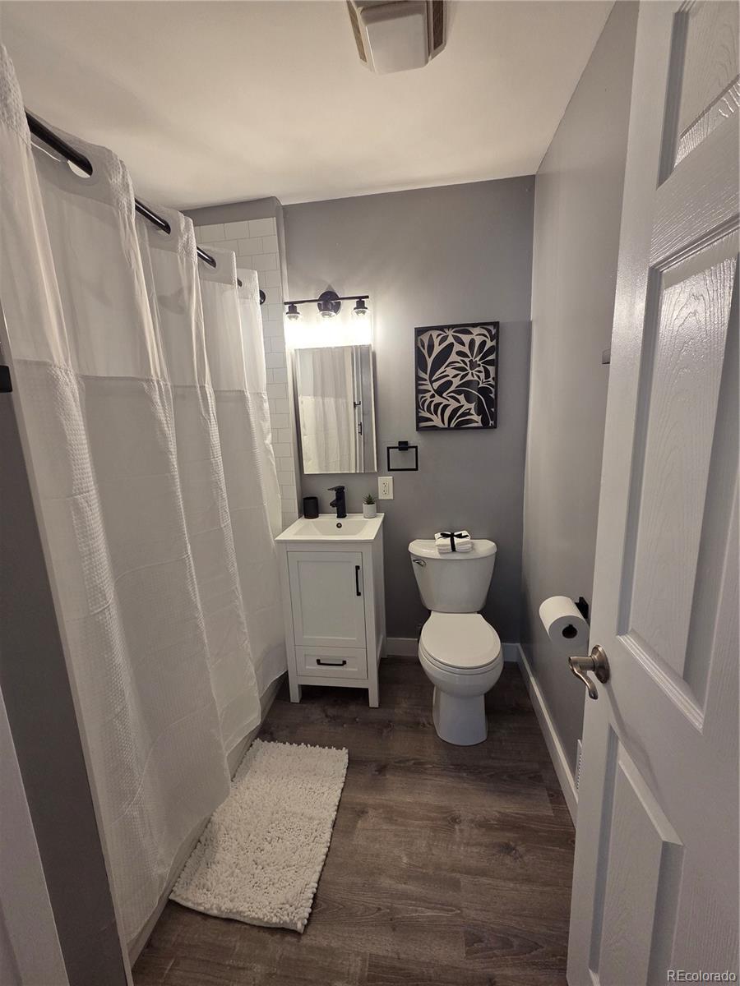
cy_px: 493
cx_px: 370
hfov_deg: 89.9
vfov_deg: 106.2
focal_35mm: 13
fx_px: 371
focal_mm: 2.2
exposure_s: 1/120
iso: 250
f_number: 2.2
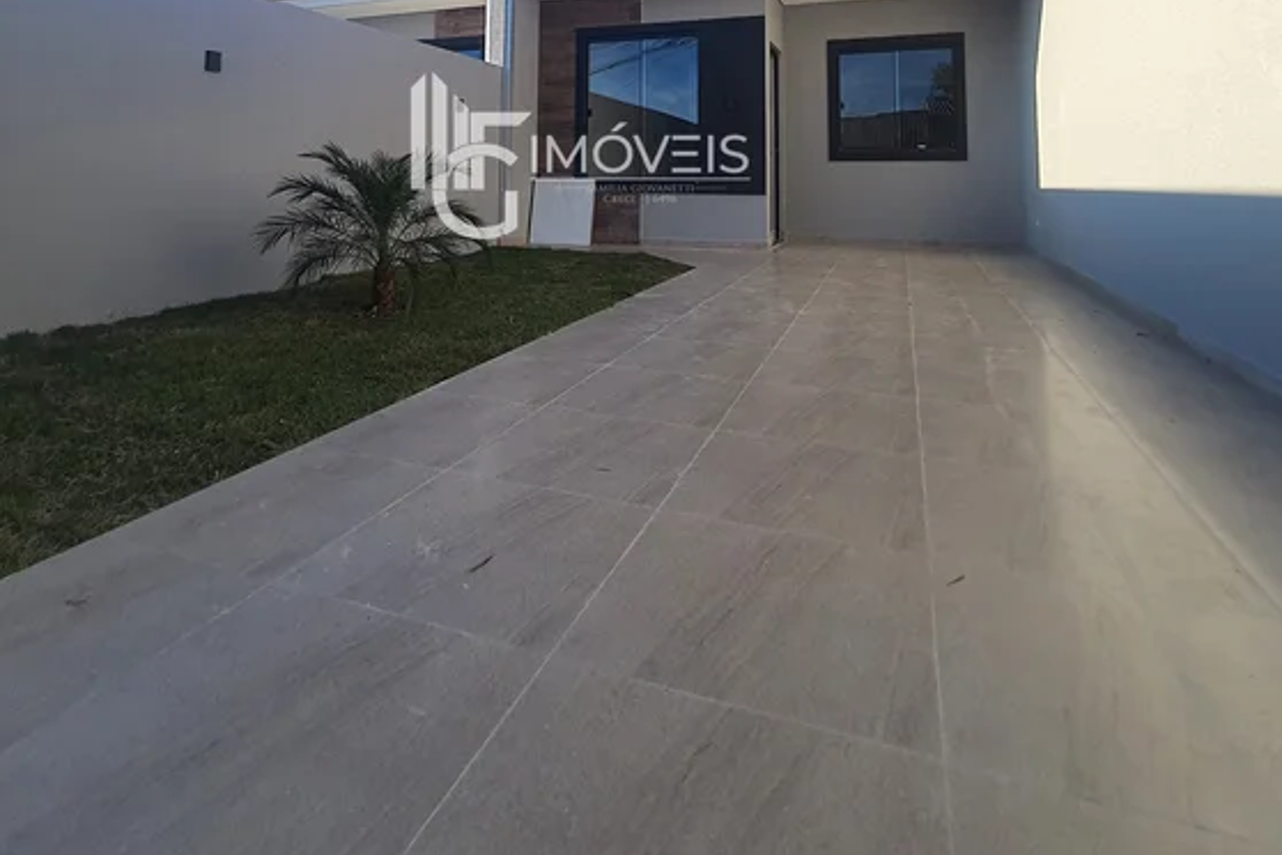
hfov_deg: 83.8
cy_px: 155
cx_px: 581
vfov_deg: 56.8
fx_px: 712
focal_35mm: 20
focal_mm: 1.74
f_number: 2.2
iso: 50
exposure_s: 1/858
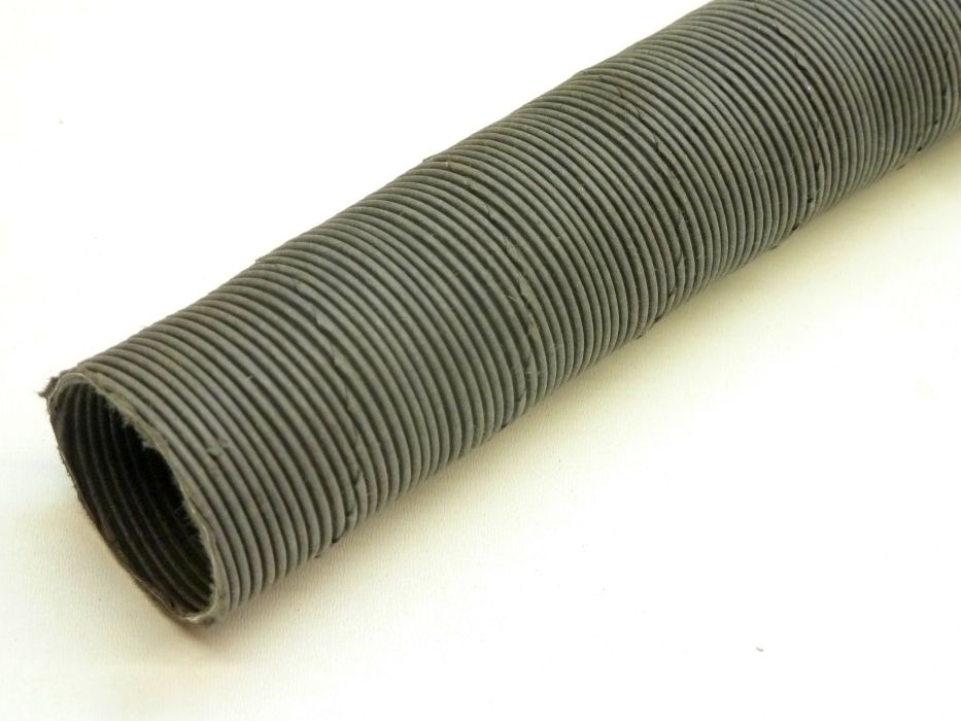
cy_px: 360
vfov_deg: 20.4
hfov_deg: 27.0
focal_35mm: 72
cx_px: 480
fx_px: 1999
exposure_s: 1/13
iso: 400
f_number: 4.1
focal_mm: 11.9
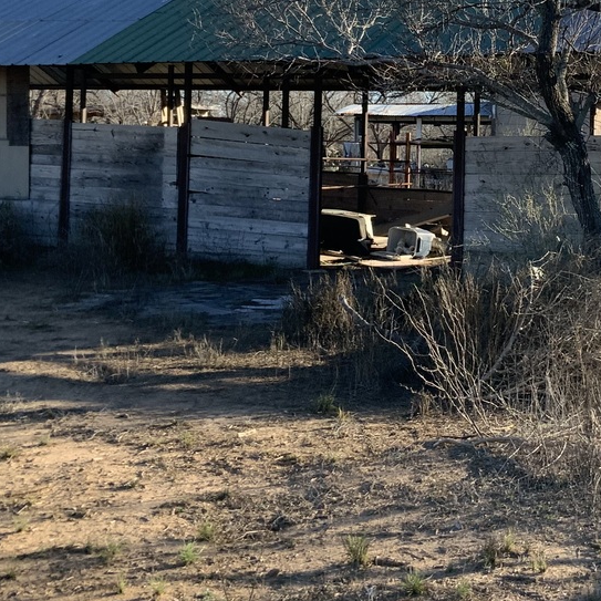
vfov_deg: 24.9
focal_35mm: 68
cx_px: 510
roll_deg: +1.2
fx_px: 1336
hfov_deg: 24.8
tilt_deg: +3.2
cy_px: 118
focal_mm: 3
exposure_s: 1/929
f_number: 1.8
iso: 16
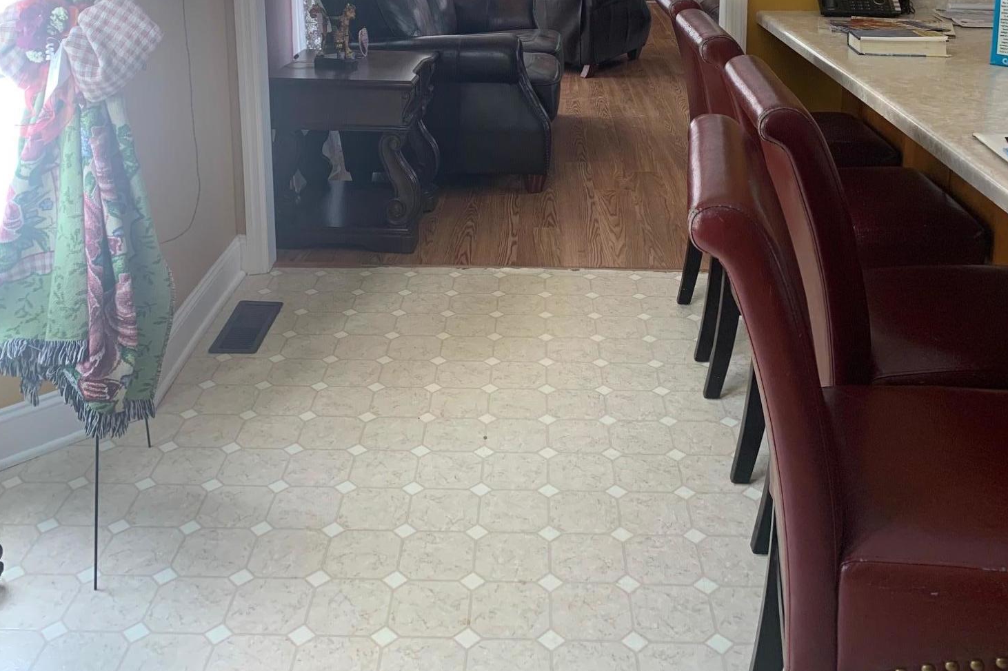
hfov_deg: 51.9
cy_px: 37
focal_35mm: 37
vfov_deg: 33.5
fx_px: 1036
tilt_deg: -9.8
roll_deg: +1.0
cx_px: 509
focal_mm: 4.25
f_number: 1.8
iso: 100
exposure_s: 1/73
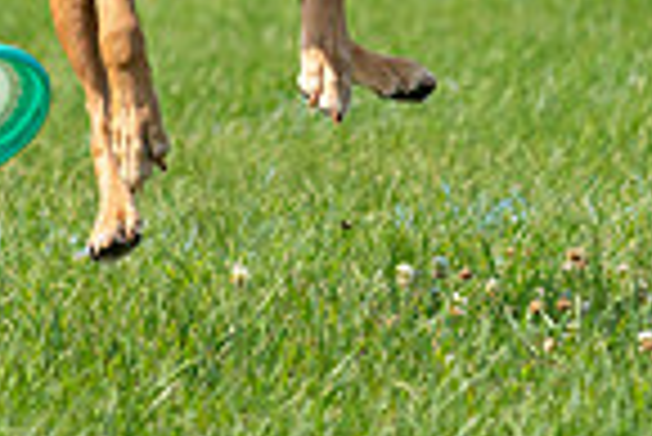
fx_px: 14485
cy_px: -321
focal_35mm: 799
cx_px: 76
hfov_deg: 2.6
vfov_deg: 1.7
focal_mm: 200
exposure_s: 1/4000
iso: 1000
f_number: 5.6
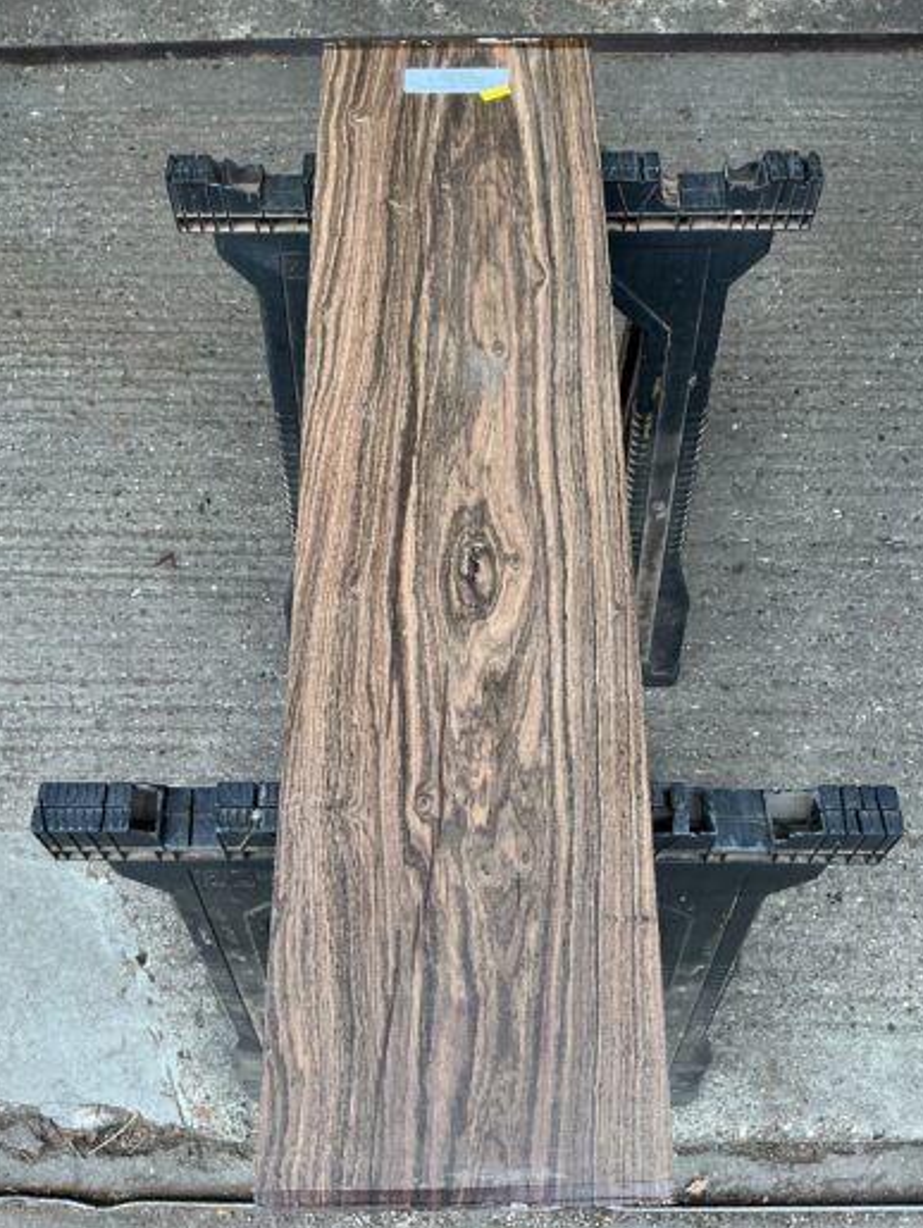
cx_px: 463
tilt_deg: -67.4
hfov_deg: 46.8
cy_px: 628
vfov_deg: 59.9
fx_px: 1065
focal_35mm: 30
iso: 40
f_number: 1.8
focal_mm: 3
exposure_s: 1/100
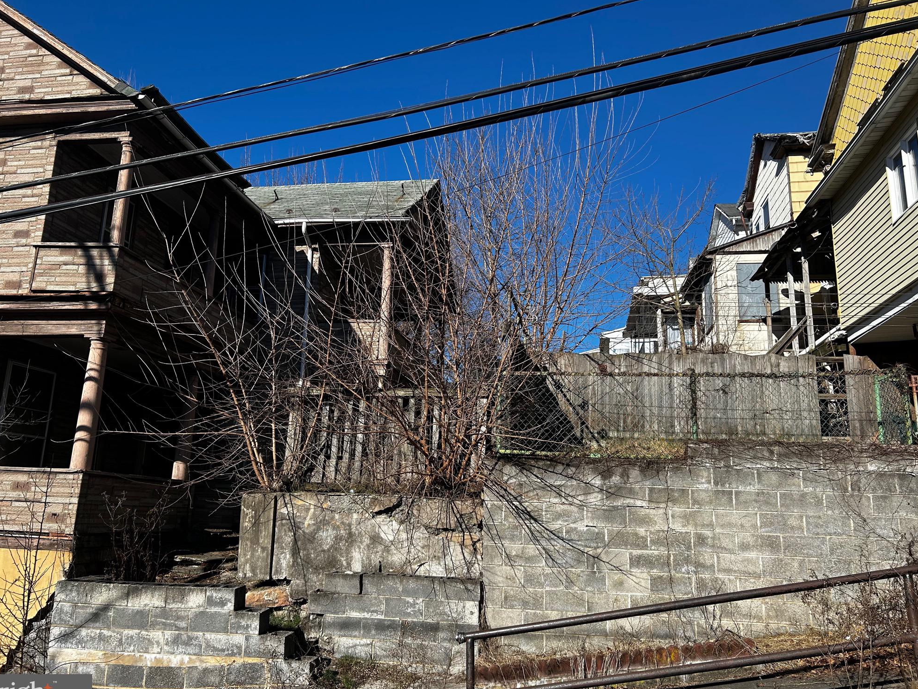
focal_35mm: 27
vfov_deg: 51.3
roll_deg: -3.3
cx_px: 452
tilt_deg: +12.4
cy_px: 355
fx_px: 716
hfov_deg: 65.3
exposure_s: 1/3704
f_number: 1.5
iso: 50
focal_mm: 5.7
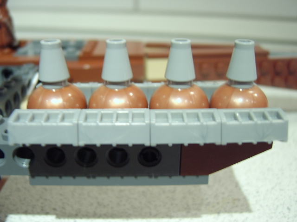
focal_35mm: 31
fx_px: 266
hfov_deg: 58.4
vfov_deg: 45.4
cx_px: 148
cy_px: 111
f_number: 2.7
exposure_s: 1/5
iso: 100
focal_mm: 8.13
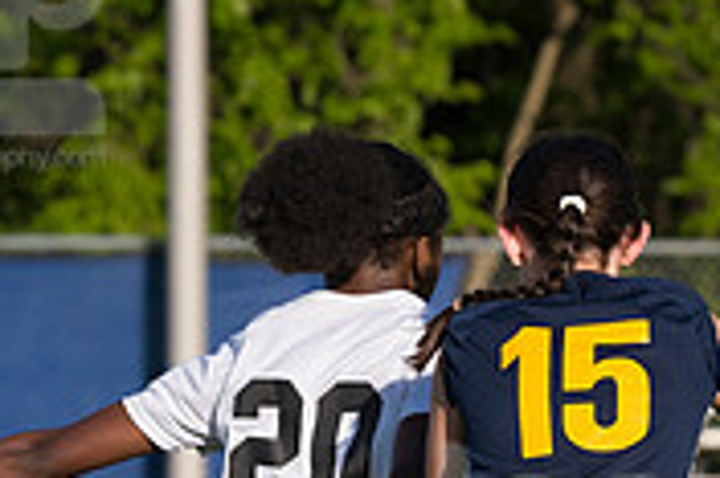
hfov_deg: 2.3
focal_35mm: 888
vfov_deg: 1.5
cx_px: 560
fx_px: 17743
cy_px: 588
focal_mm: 180
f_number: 5.6
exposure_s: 1/1600
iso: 250
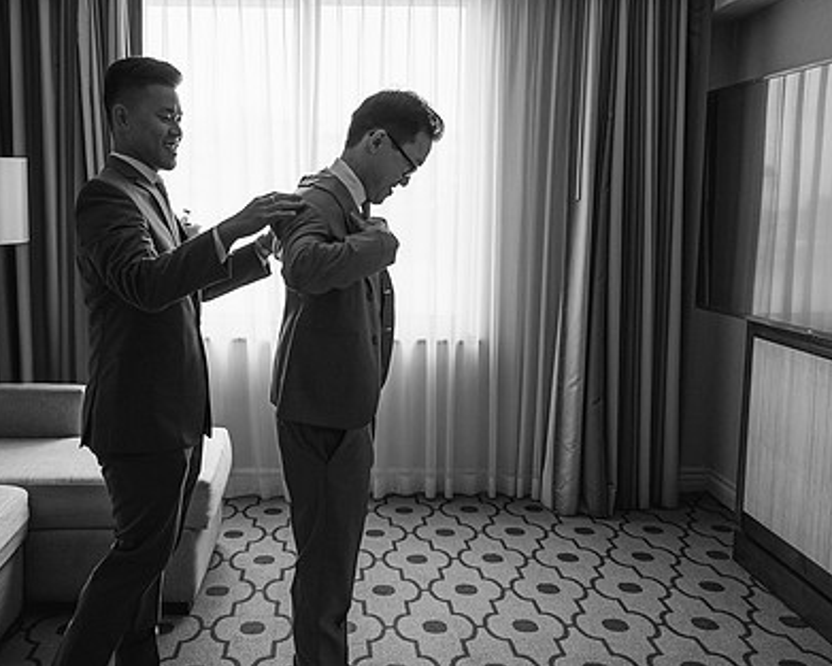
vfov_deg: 43.3
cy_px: 296
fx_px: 837
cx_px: 332
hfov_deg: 52.5
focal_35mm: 34
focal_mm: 24
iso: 100
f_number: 2.8
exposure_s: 1/160
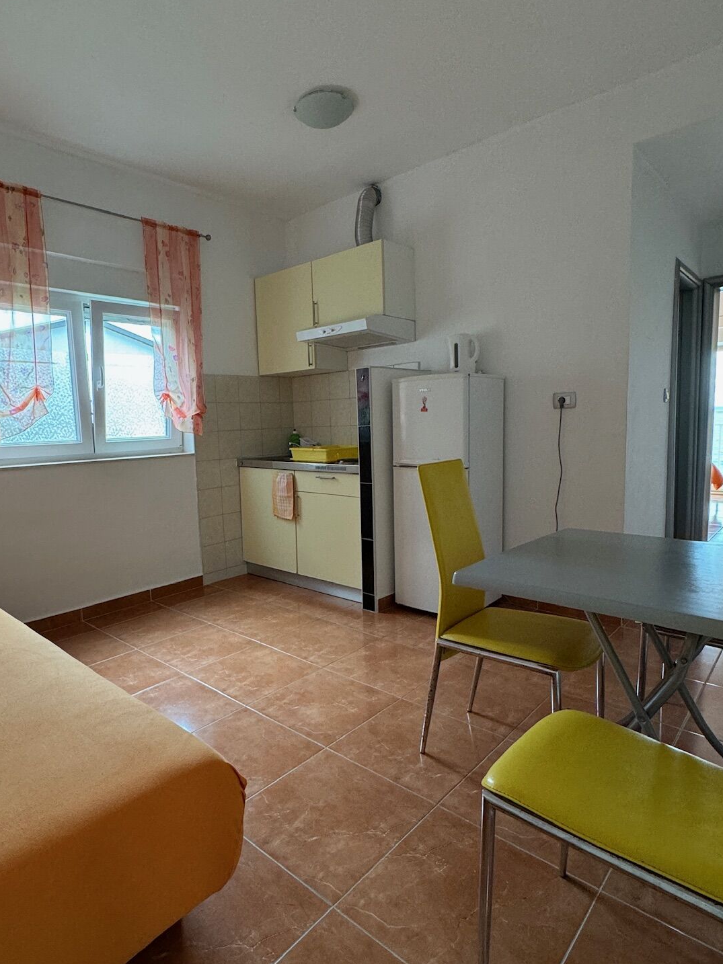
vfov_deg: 81.8
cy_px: 487
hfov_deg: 65.8
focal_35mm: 20
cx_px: 331
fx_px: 557
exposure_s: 1/99
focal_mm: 2.22
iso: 250
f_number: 2.2
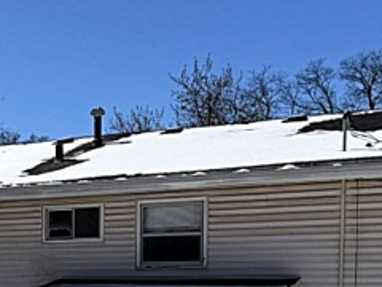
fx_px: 883
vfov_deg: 18.0
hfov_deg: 23.3
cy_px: 289
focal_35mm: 80
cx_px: -13
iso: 80
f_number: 1.78
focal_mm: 6.76
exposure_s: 1/17544
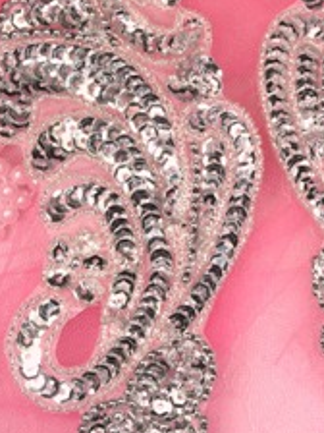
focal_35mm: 92
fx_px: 1148
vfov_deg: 21.2
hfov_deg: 16.0
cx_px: 249
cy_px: 118
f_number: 4.7
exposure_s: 1/250
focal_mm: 8.3
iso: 80
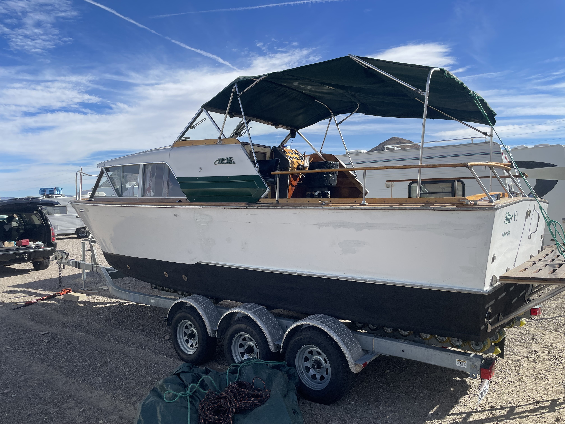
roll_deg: +3.1
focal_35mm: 26
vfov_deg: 53.1
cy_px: 212
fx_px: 424
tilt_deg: -0.5
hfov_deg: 67.3
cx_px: 282
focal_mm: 4.2
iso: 32
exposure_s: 1/2959
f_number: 1.6
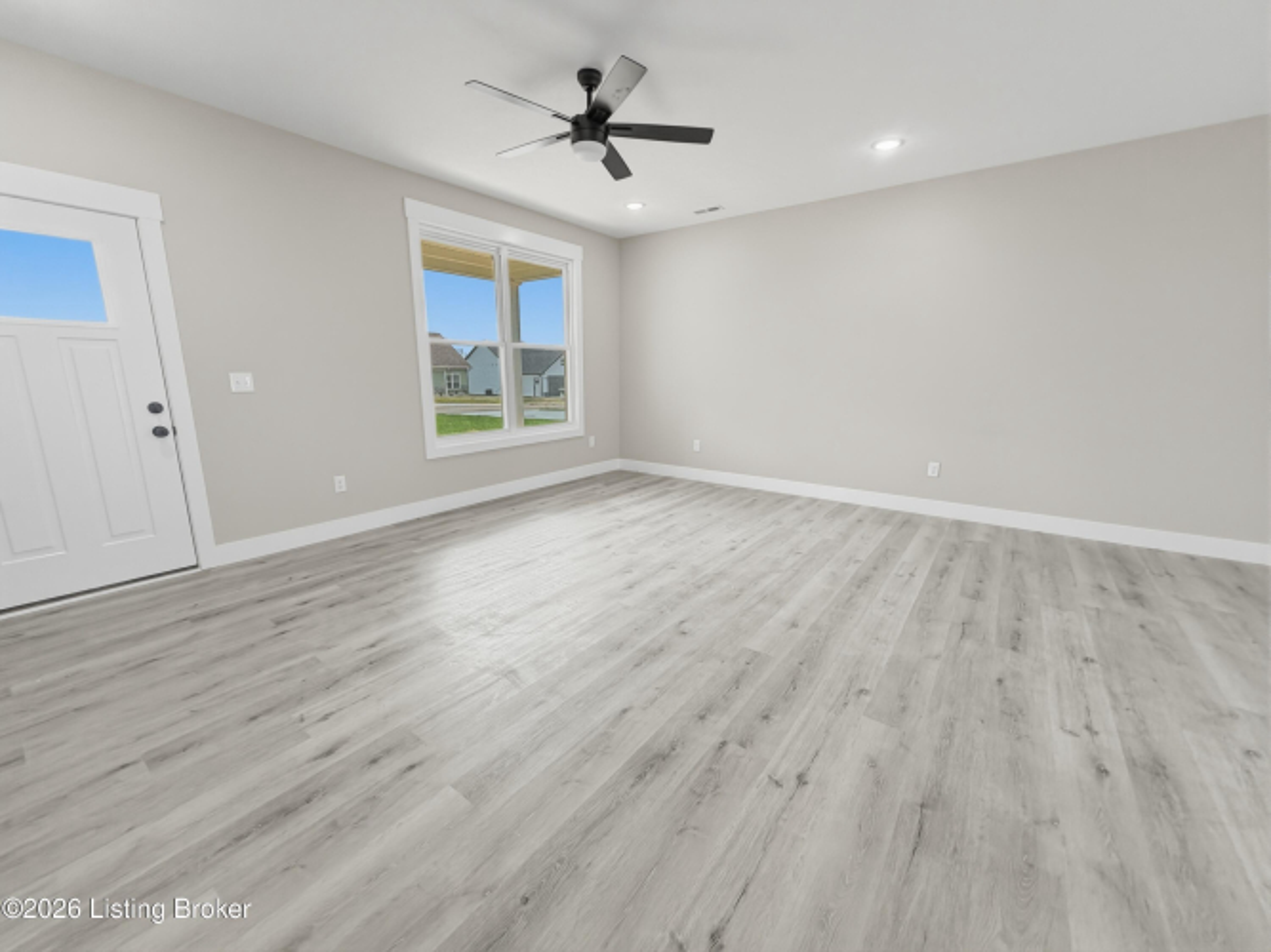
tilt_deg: -12.6
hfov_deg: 102.1
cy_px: 476
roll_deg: -0.9
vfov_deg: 85.7
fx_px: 514
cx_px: 636
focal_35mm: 14
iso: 100
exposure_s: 1/120
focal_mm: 2.2
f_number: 2.2
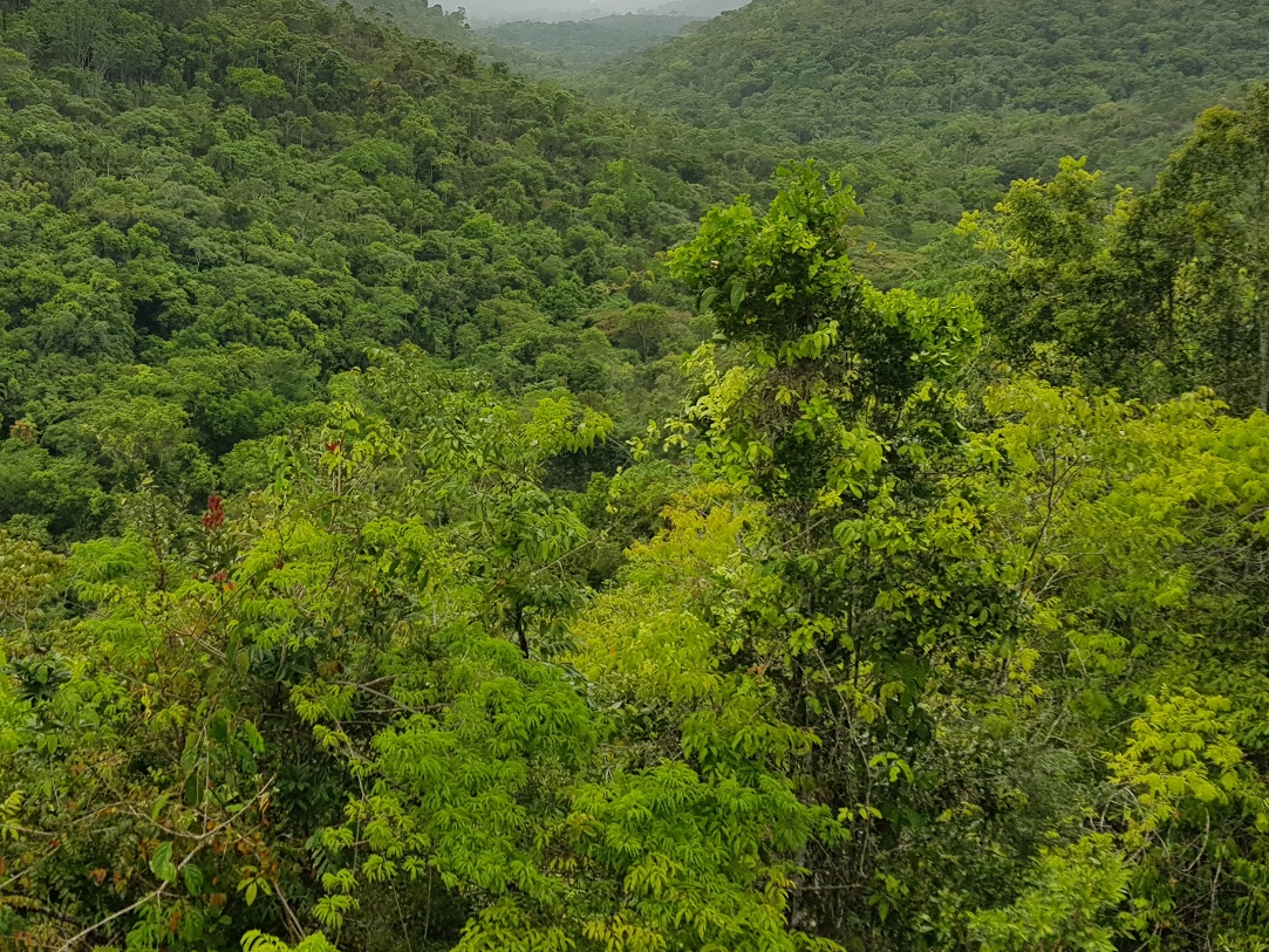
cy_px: 422
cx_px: 446
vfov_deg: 39.6
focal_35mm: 36
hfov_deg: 50.6
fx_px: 1320
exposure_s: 1/1204
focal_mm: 4.2
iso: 40
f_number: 1.7
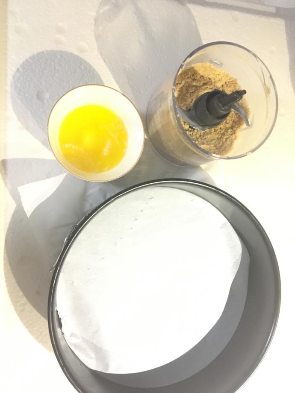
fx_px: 330
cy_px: 196
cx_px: 148
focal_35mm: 29
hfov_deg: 48.2
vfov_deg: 61.7
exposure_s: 1/17
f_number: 2.2
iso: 320
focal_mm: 4.15
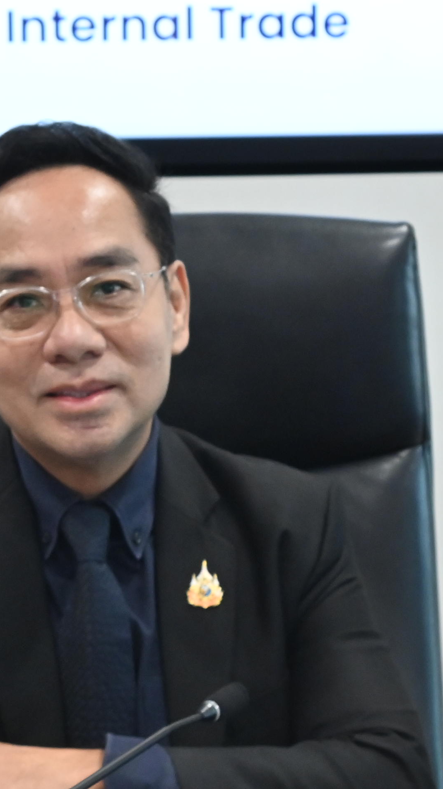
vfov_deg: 11.7
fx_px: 3823
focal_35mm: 183
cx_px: 171
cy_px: 221
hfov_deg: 6.6
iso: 2200
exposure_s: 1/100
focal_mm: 55
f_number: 7.1
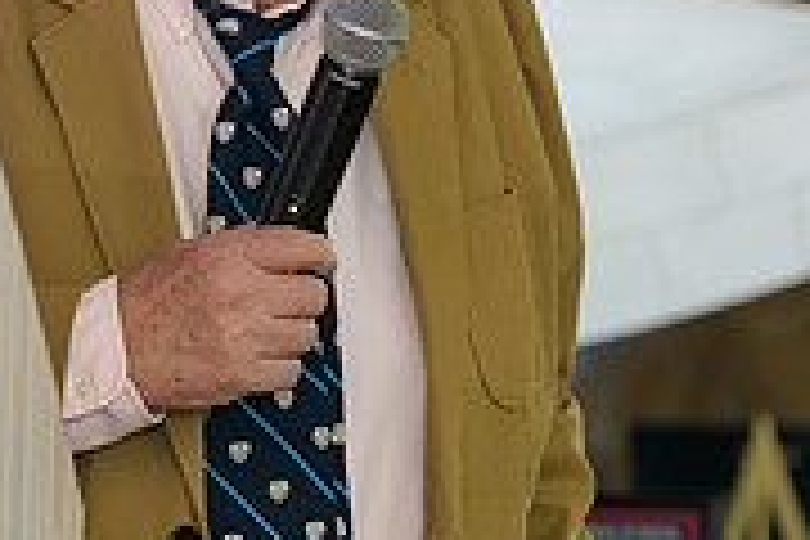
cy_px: -52
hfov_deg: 4.6
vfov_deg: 3.1
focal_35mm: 450
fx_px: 10124
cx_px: 220
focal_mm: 140
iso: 1000
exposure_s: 1/125
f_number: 3.2
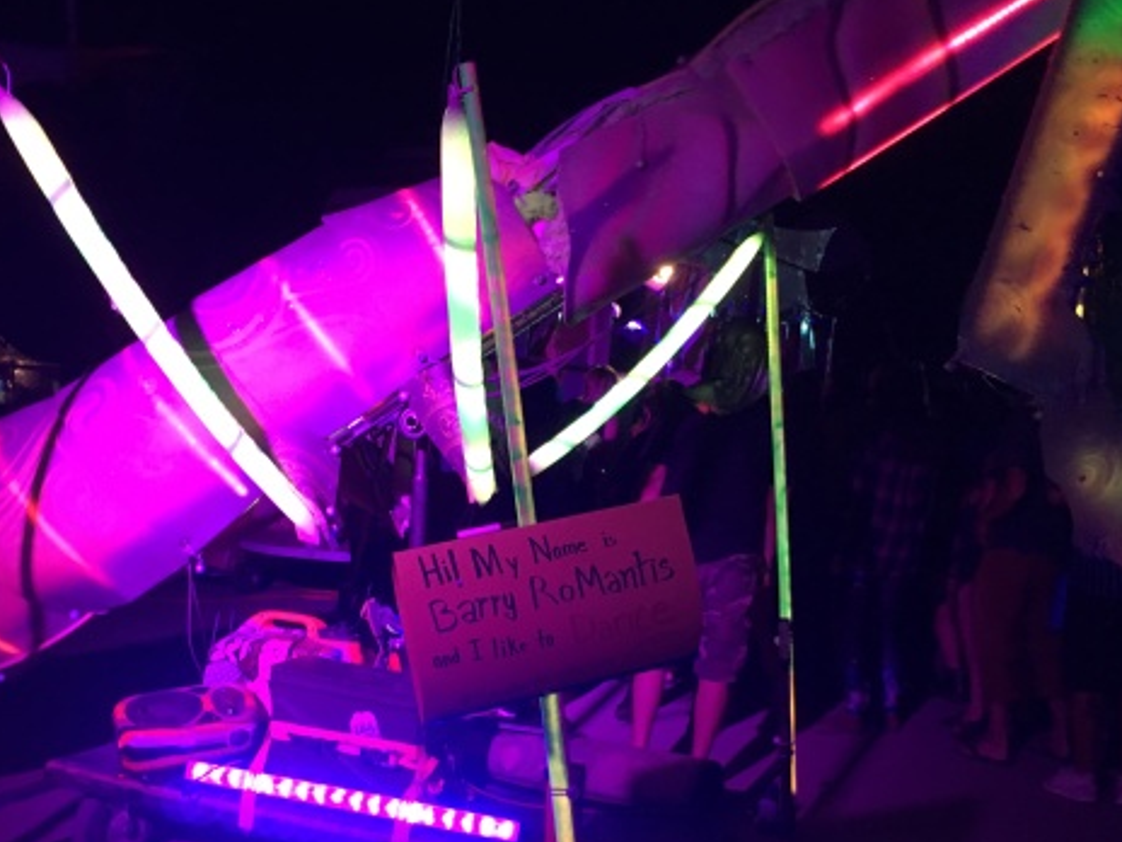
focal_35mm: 40
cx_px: 525
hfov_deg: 46.8
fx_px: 1297
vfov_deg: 35.7
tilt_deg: -5.4
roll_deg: -4.4
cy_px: 547
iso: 125
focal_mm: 4.15
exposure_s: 1/30
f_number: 2.2
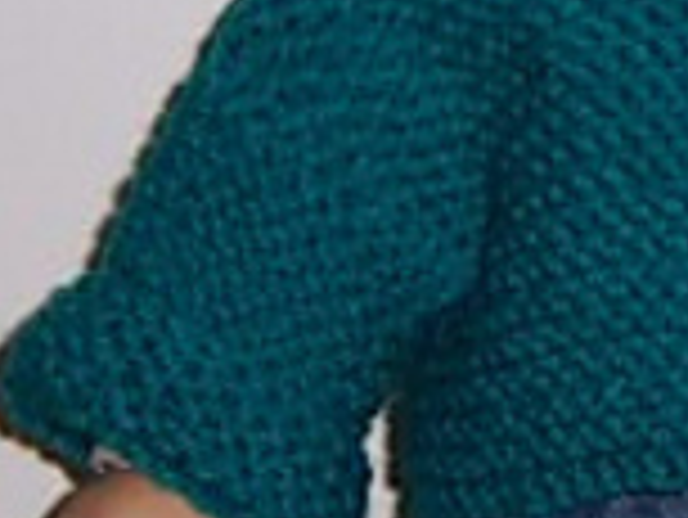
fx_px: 3501
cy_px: 56
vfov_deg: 8.4
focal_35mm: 176
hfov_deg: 11.0
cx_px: 845
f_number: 3.6
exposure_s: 1/60
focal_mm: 9
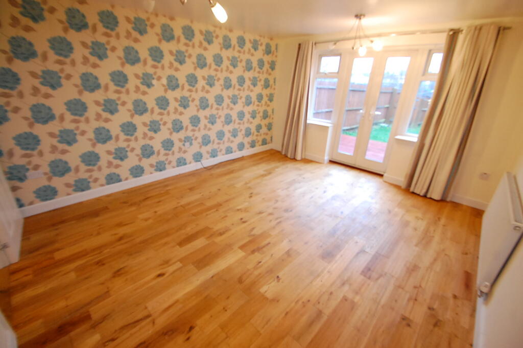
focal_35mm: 15
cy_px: 174
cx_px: 262
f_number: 4
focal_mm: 10
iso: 1600
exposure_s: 1/40
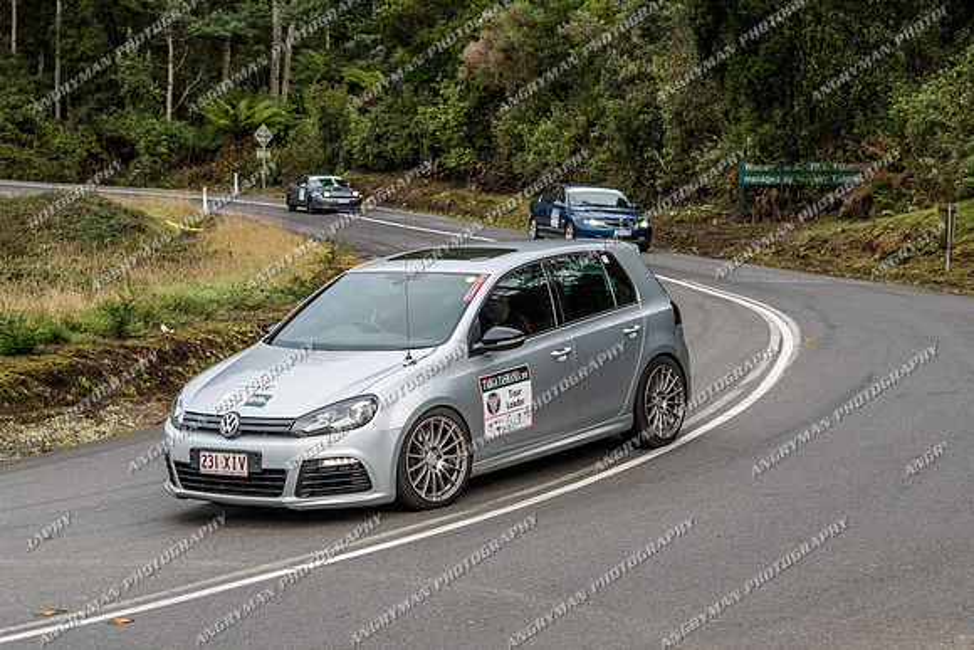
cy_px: 362
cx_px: 487
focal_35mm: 75
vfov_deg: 18.1
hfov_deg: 26.9
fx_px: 2037
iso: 800
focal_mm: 45
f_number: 4
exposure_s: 1/2500
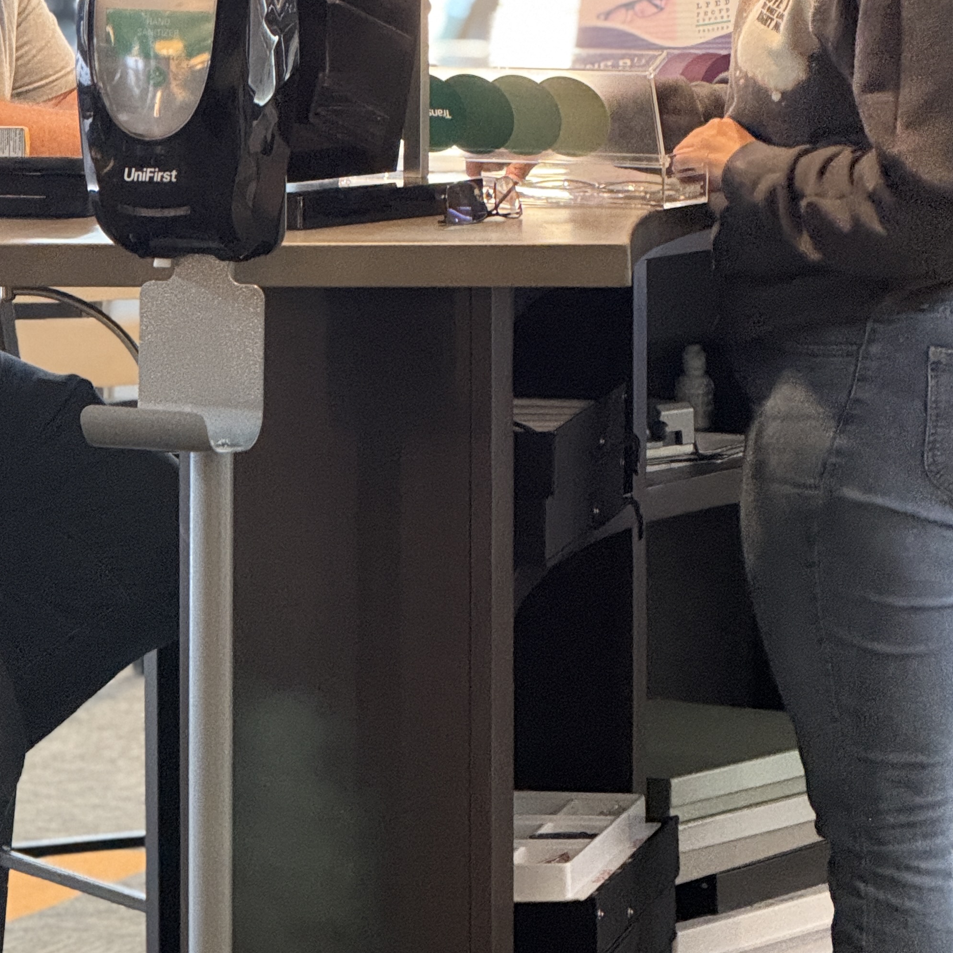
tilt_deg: -4.4
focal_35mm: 216
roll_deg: -0.3
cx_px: 365
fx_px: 6728
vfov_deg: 8.1
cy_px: 334
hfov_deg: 8.1
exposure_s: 1/40
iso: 640
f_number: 2.8
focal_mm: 15.66
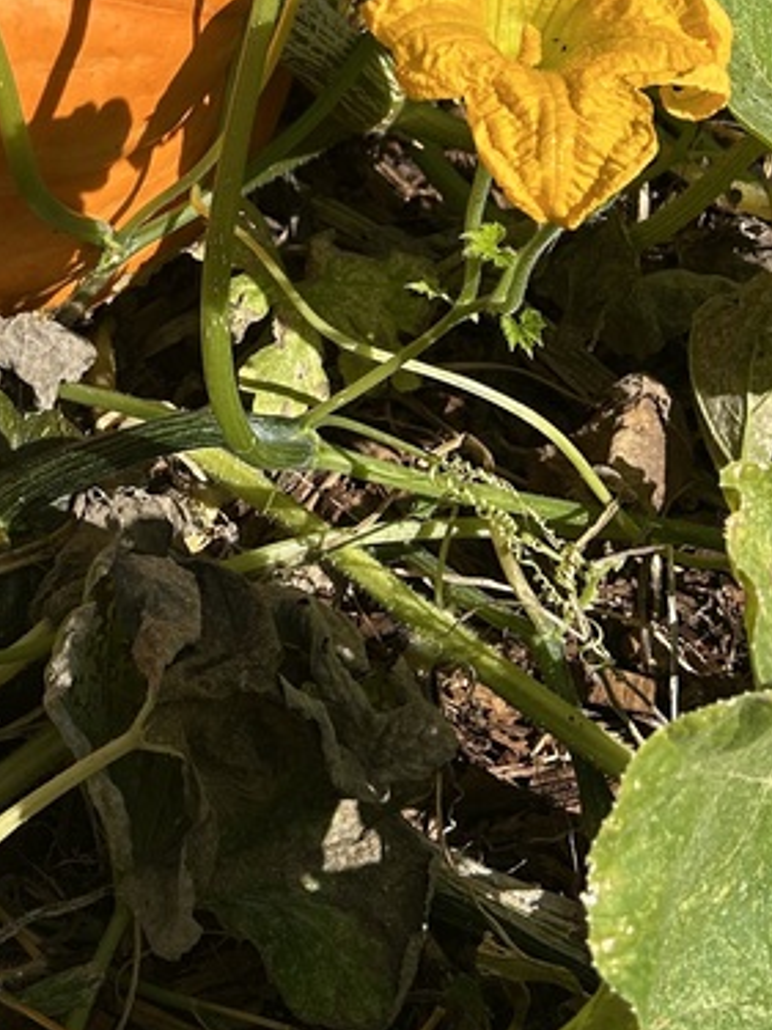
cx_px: -16
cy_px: -88
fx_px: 2112
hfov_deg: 20.0
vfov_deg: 25.5
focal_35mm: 71
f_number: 1.5
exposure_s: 1/3968
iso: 50
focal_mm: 5.7
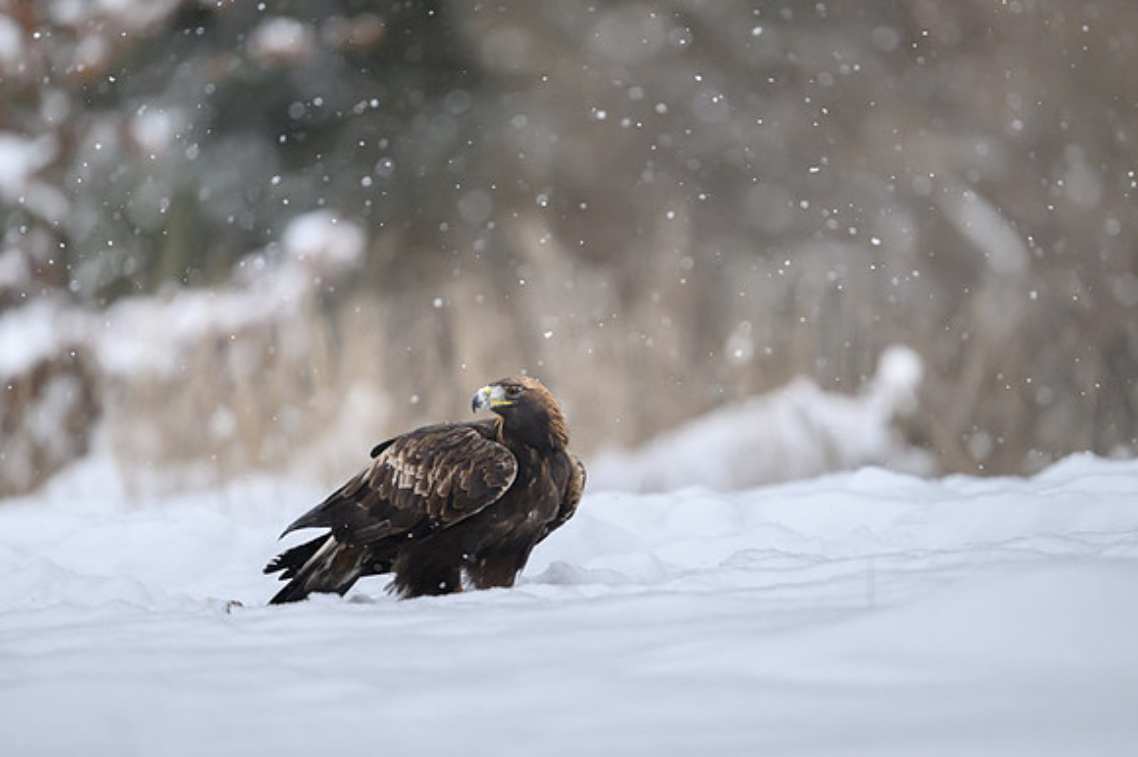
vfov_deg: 2.0
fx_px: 21552
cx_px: 618
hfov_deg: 3.0
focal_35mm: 682
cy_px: 371
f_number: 4
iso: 1250
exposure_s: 1/1600
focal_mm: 560
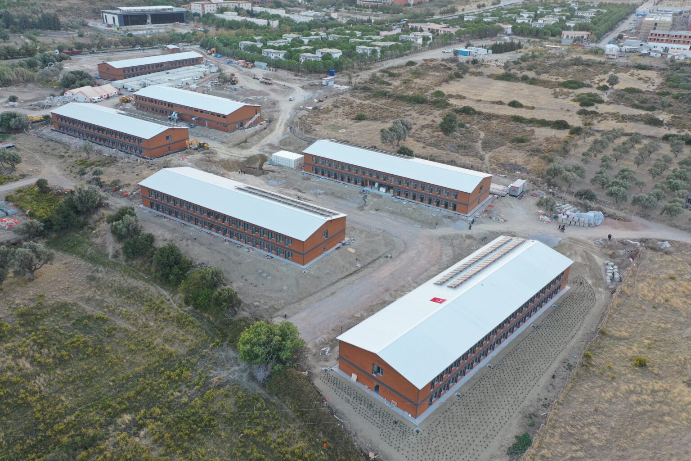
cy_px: 230
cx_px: 346
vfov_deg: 46.4
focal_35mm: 28
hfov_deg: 65.5
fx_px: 537
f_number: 3.5
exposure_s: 1/80
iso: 100
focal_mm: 10.26
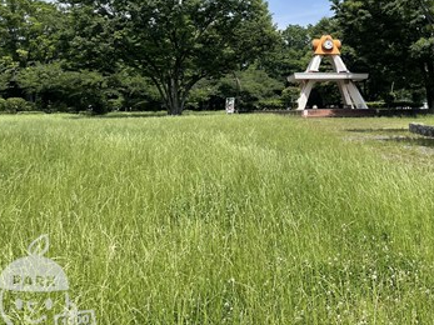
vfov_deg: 31.4
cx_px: 356
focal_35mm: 45
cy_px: 71
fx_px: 564
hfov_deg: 40.1
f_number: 1.6
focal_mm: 4.2
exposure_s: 1/2618
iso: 32
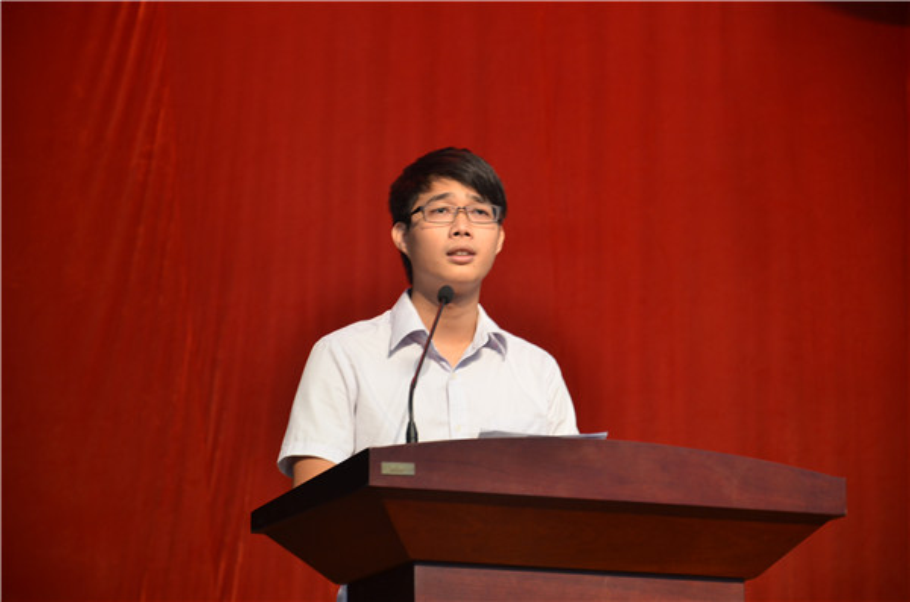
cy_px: 301
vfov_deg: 8.7
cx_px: 455
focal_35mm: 158
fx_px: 3972
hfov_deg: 13.1
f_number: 5.6
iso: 500
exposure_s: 1/13
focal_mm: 105
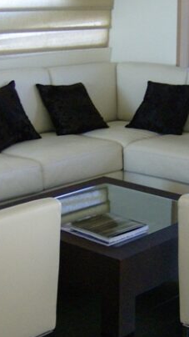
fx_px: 669
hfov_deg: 16.1
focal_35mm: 75
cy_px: 169
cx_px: 109
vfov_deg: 28.2
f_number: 2.8
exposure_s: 1/64
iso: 169
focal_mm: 6
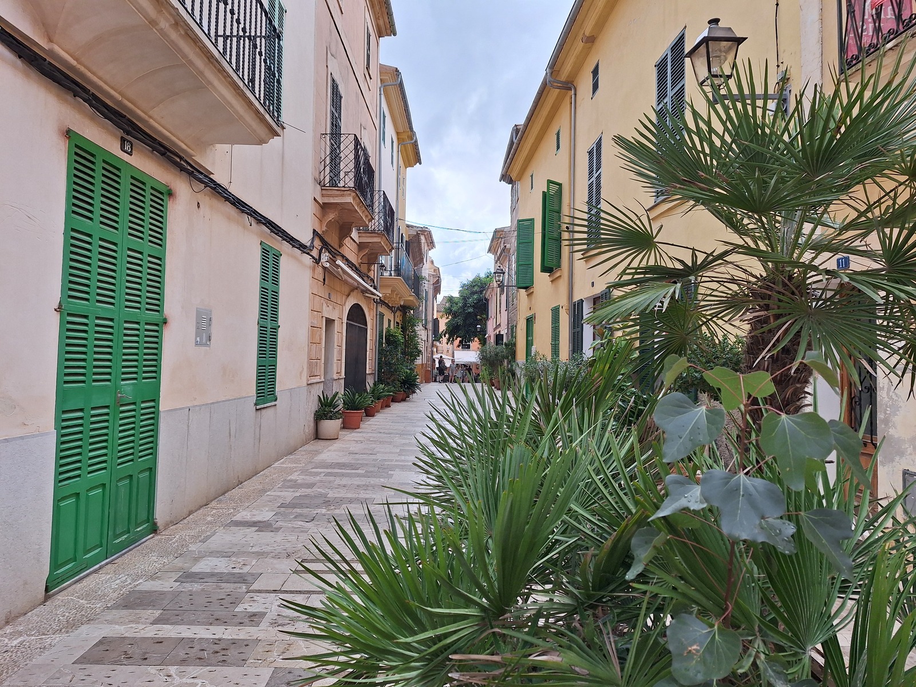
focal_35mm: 23
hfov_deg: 73.9
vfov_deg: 58.9
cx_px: 458
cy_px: 344
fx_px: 609
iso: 40
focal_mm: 5.54
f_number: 1.8
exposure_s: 1/468
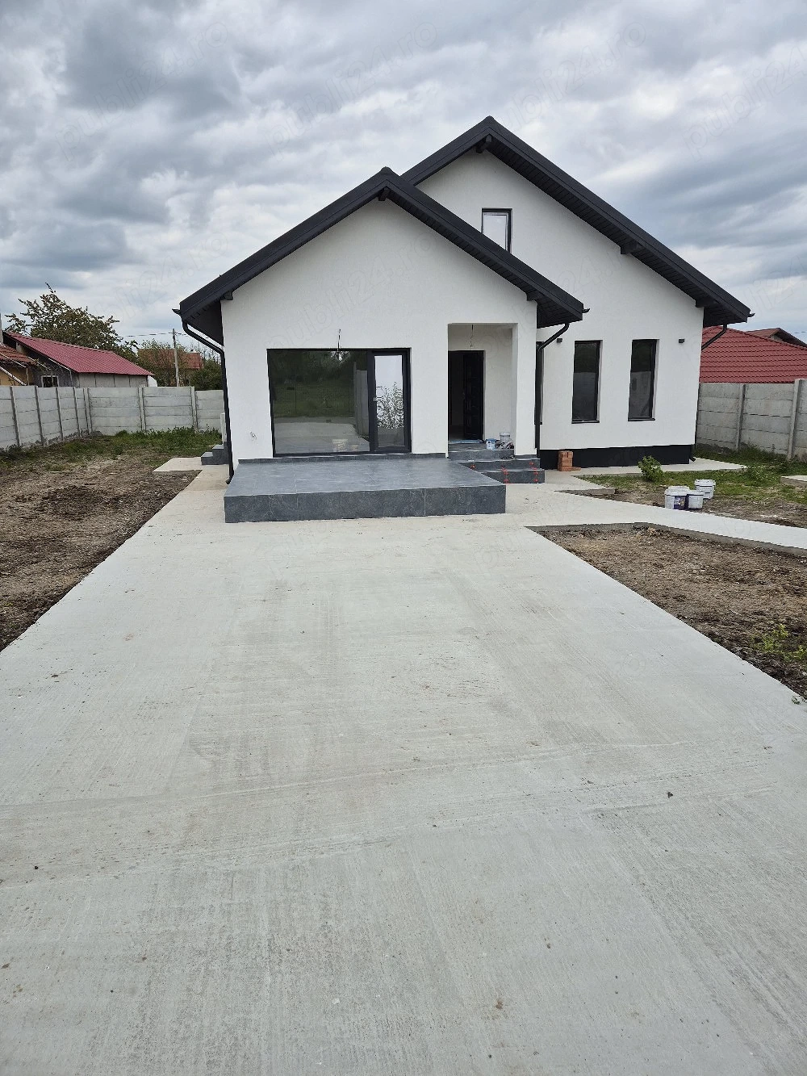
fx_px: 715
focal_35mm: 23
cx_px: 404
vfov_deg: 73.9
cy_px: 538
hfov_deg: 58.9
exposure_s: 1/1429
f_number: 1.8
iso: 25
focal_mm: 5.4
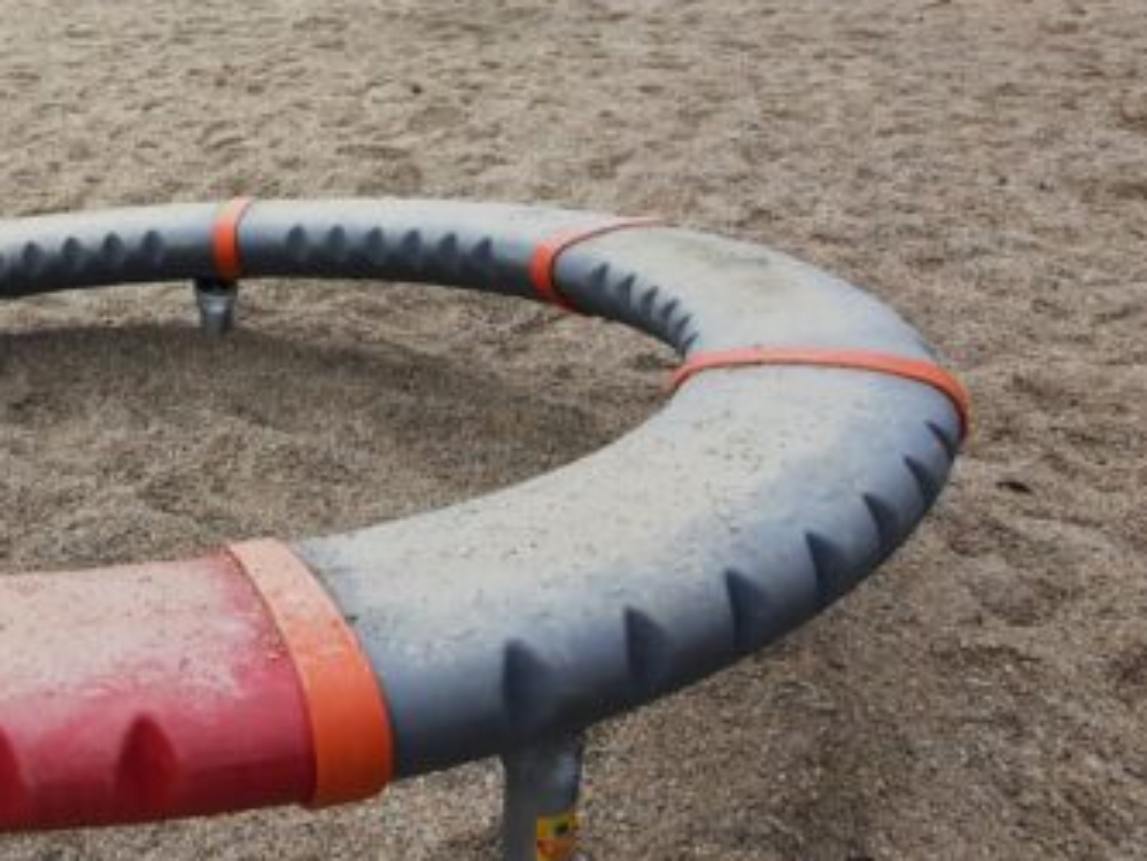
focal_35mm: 40
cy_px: 65
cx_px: 96
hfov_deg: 42.6
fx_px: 1326
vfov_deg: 33.8
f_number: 2.2
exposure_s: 1/100
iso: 50
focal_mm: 1.74
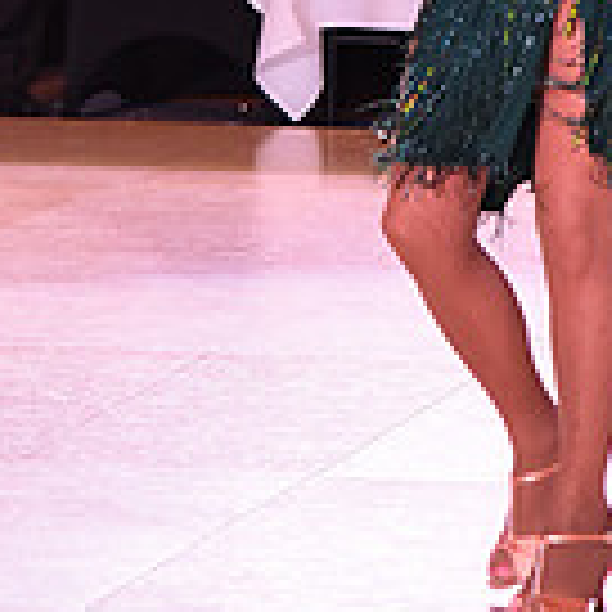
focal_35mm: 436
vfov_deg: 4.0
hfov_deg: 4.0
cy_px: -184
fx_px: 8721
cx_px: 56
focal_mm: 120
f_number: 5
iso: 2500
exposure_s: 1/320
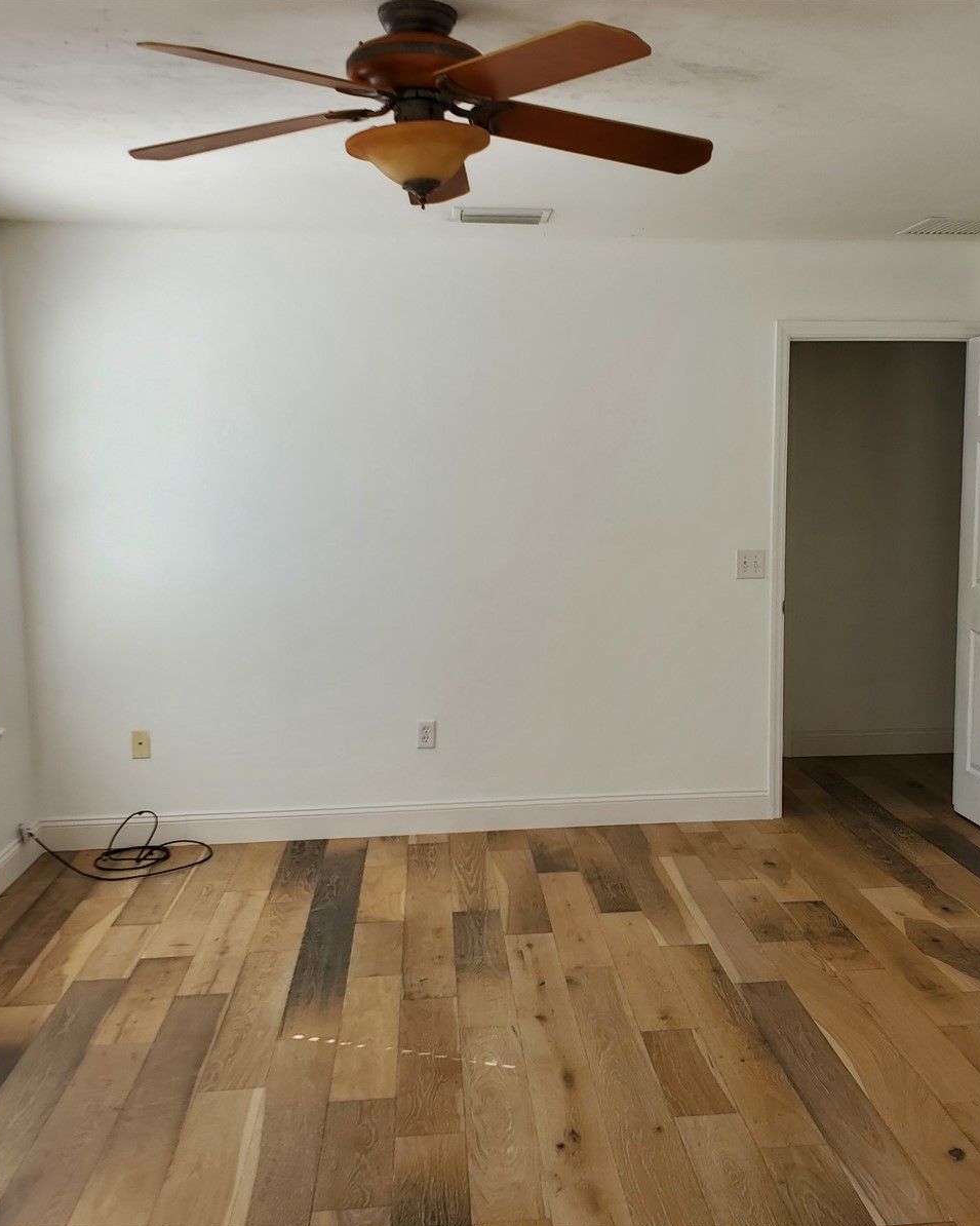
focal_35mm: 34
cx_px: 597
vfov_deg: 52.8
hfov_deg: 43.1
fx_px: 1233
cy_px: 614
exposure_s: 1/120
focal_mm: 4.3
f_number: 2.4
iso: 50
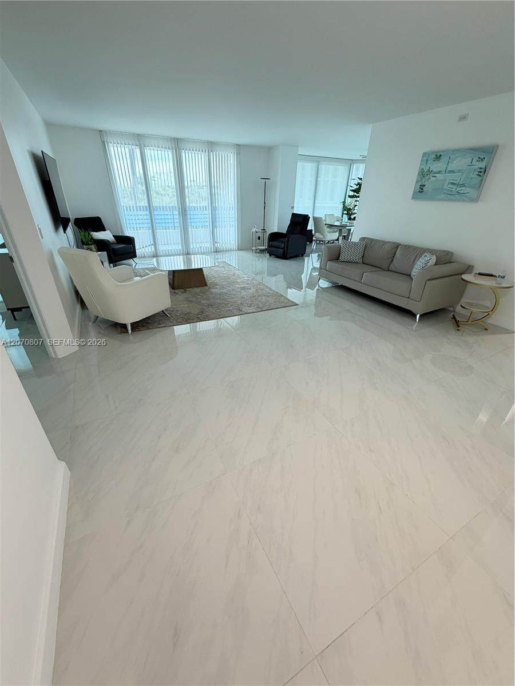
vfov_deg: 102.1
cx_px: 258
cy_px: 343
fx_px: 278
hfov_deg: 85.7
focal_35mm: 14
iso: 200
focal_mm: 2.22
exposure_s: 1/60
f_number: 2.2
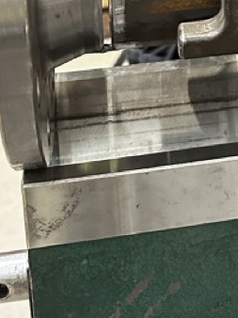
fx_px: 835
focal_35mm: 91
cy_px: -105
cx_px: 285
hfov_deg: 15.6
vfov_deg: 19.7
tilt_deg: -15.3
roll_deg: +1.0
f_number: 1.78
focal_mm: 6.86
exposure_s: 1/60
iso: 800
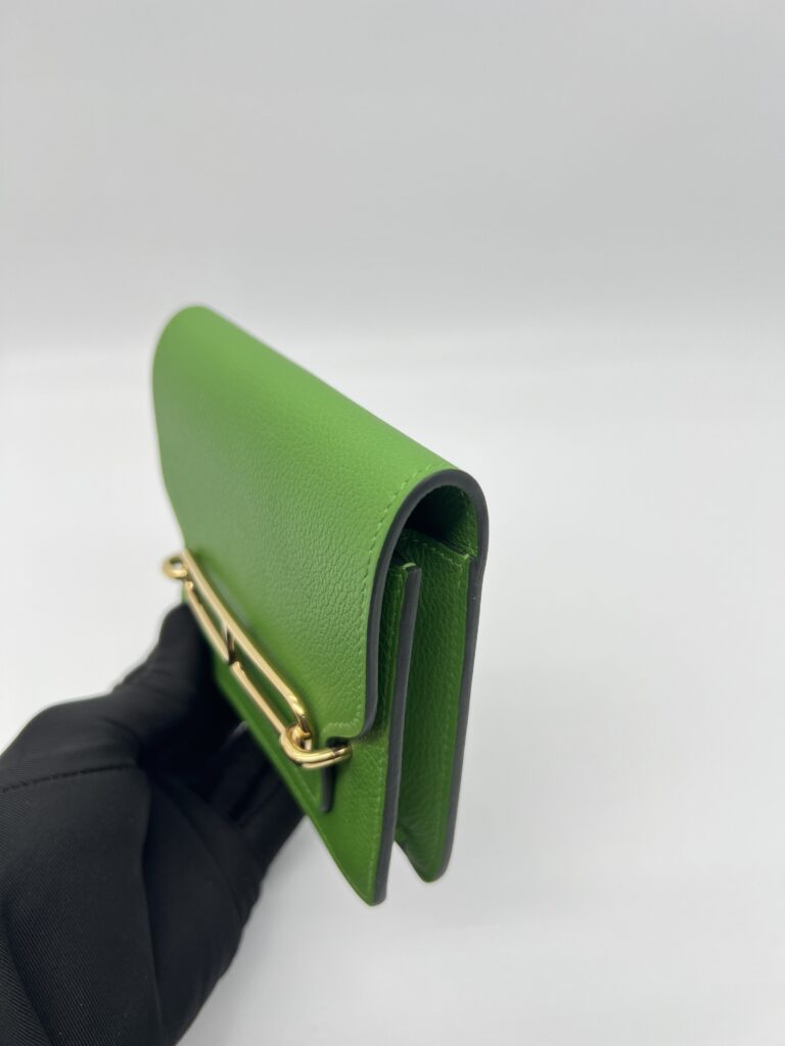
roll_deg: +0.8
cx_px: 392
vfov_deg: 67.3
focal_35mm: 26
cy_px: 523
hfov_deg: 53.1
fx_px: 786
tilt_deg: -38.5
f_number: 1.5
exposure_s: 1/122
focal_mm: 5.7
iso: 32
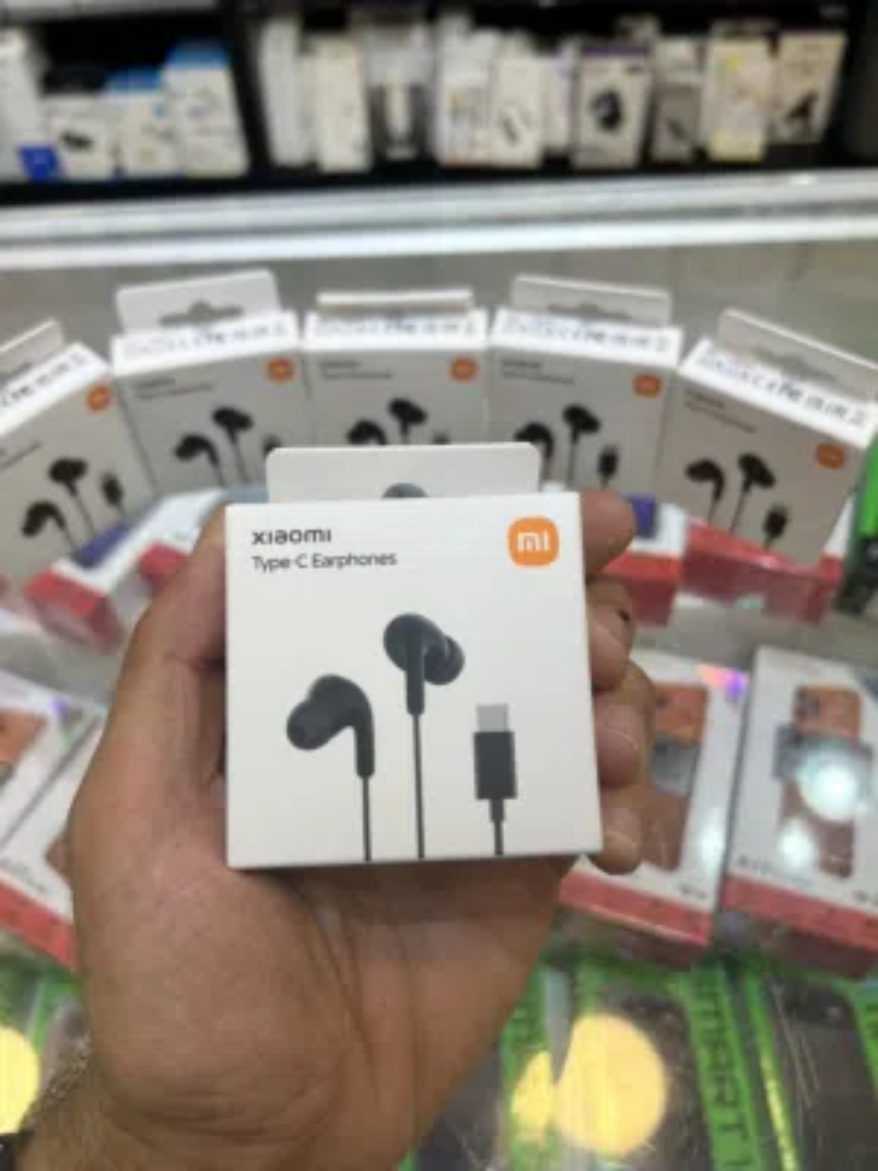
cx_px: 439
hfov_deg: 53.1
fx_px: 879
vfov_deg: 67.3
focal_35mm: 26
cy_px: 586
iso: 50
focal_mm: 5.7
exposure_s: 1/441
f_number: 1.5
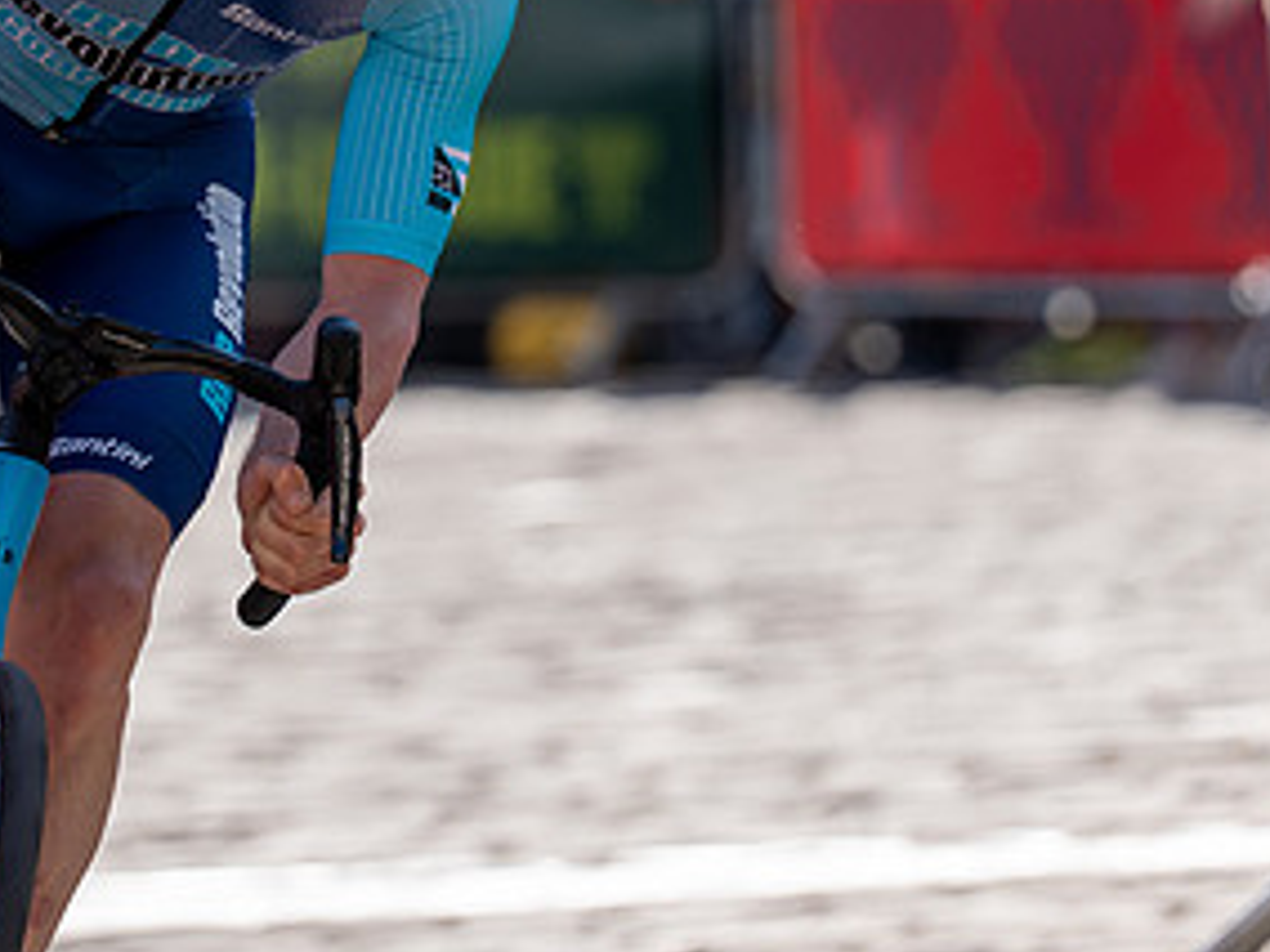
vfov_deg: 3.7
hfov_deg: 4.9
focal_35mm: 406
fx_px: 14895
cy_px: 159
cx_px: 296
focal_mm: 178
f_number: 3.5
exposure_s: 1/1000
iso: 160
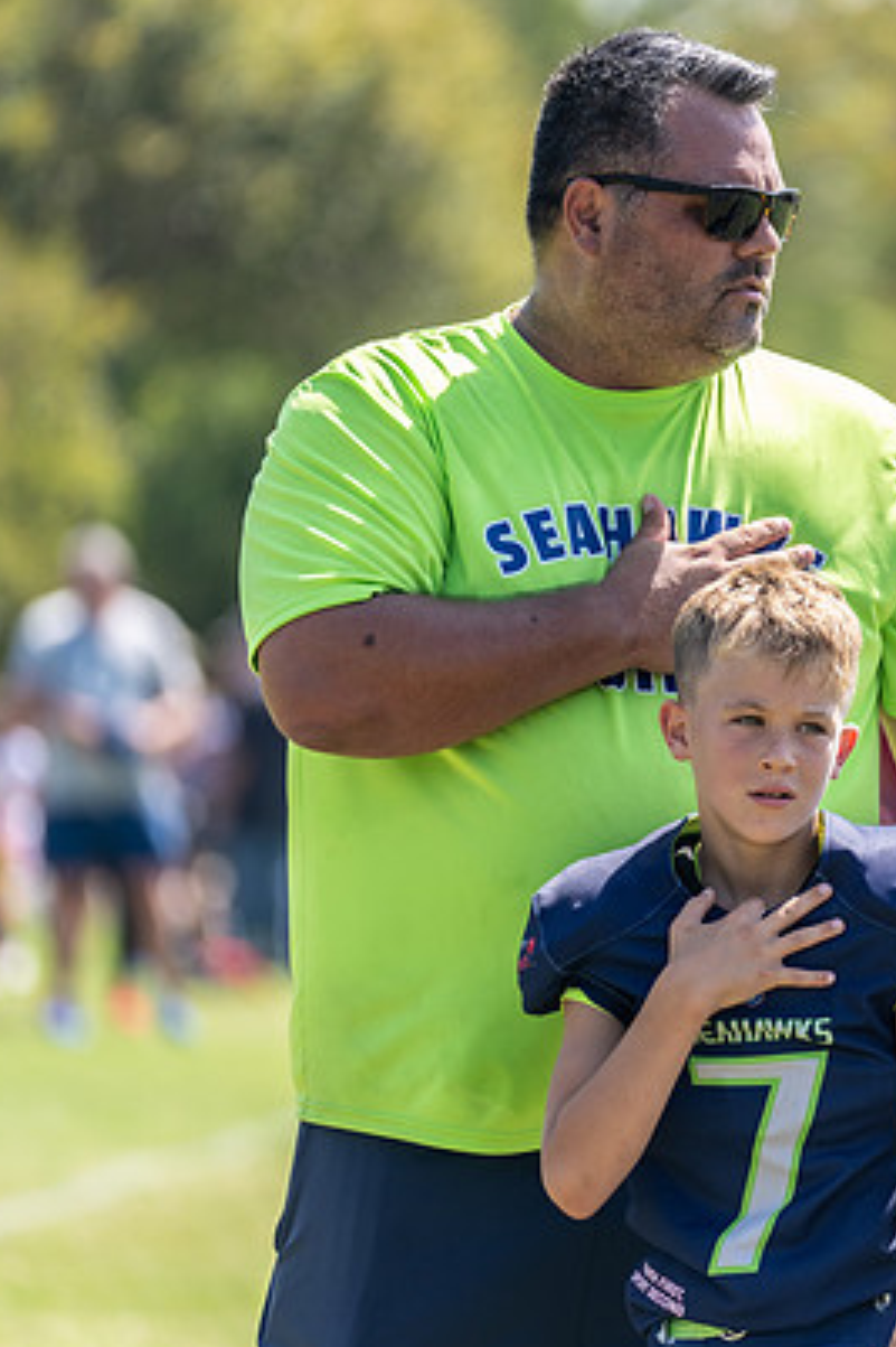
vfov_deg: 7.2
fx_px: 10723
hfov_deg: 4.8
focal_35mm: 287
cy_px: 673
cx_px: 691
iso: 100
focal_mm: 170
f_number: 2.8
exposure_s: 1/800
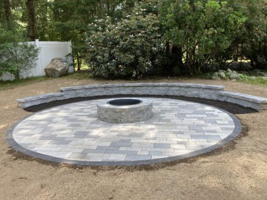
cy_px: 100
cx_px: 134
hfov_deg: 63.5
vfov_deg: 49.7
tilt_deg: -9.4
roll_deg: +2.1
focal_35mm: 28
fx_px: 216
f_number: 1.8
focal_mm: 3.99
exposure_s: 1/461
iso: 20
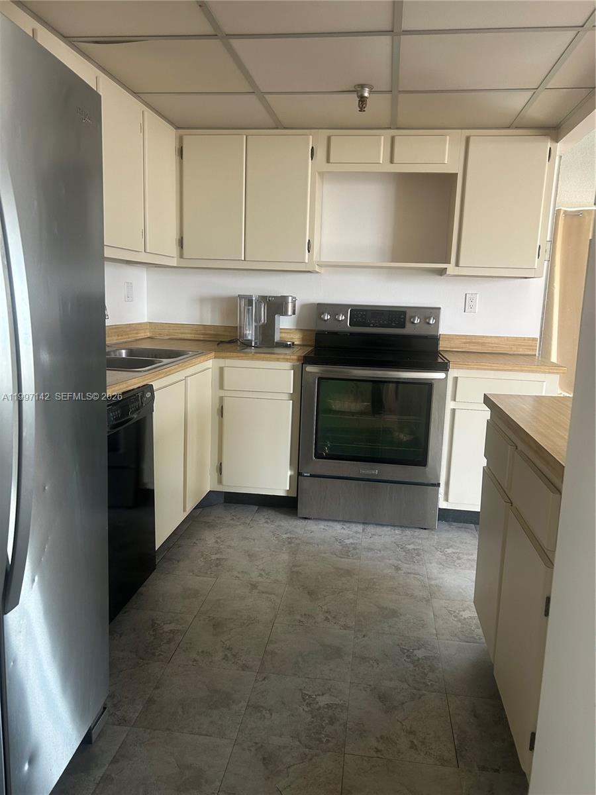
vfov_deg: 67.3
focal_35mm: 26
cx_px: 298
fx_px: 597
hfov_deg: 53.1
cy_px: 398
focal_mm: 5.7
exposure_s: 1/60
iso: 100
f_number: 1.5
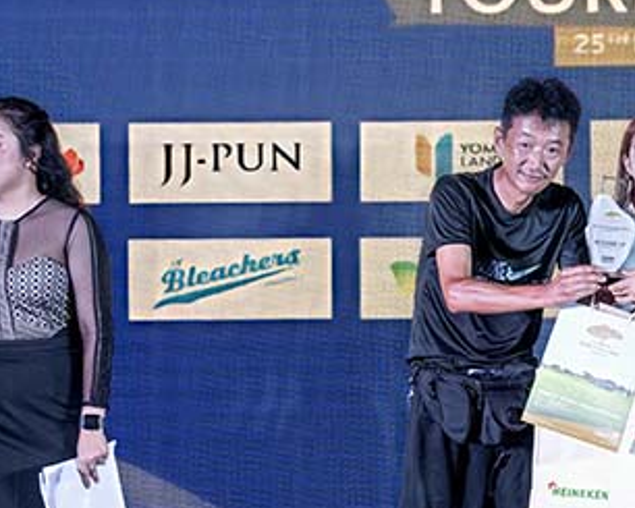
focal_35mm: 103
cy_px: 224
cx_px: 643
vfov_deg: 15.0
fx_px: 1936
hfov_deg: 18.1
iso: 800
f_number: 3.5
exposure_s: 1/200
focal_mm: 35
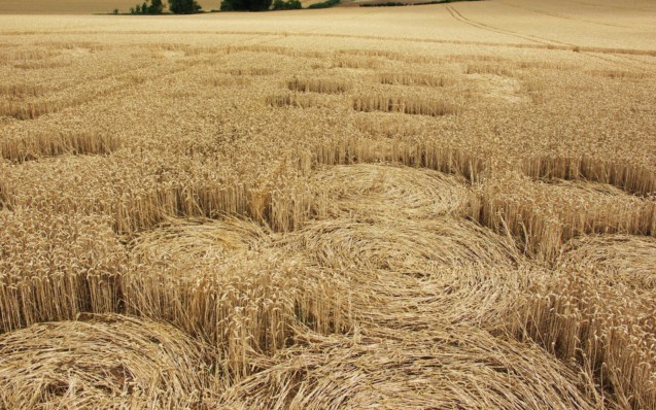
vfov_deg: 38.2
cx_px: 329
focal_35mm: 33
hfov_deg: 58.1
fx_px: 590
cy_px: 174
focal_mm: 8
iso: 50
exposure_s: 1/250
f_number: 6.3
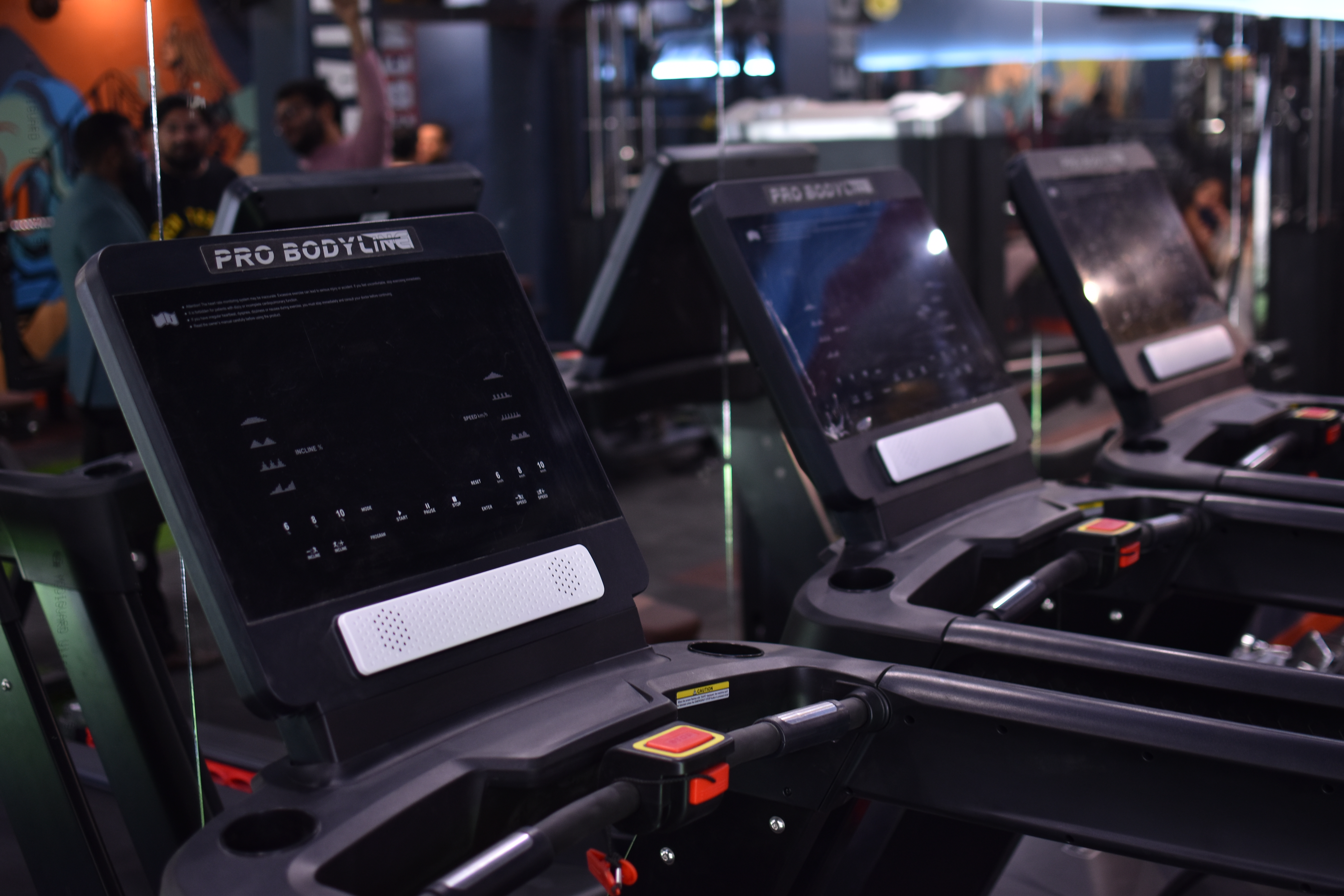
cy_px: 448
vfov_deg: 25.8
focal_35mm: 52
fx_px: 1960
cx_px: 672
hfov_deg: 37.9
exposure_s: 1/80
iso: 200
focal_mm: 35
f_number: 1.8
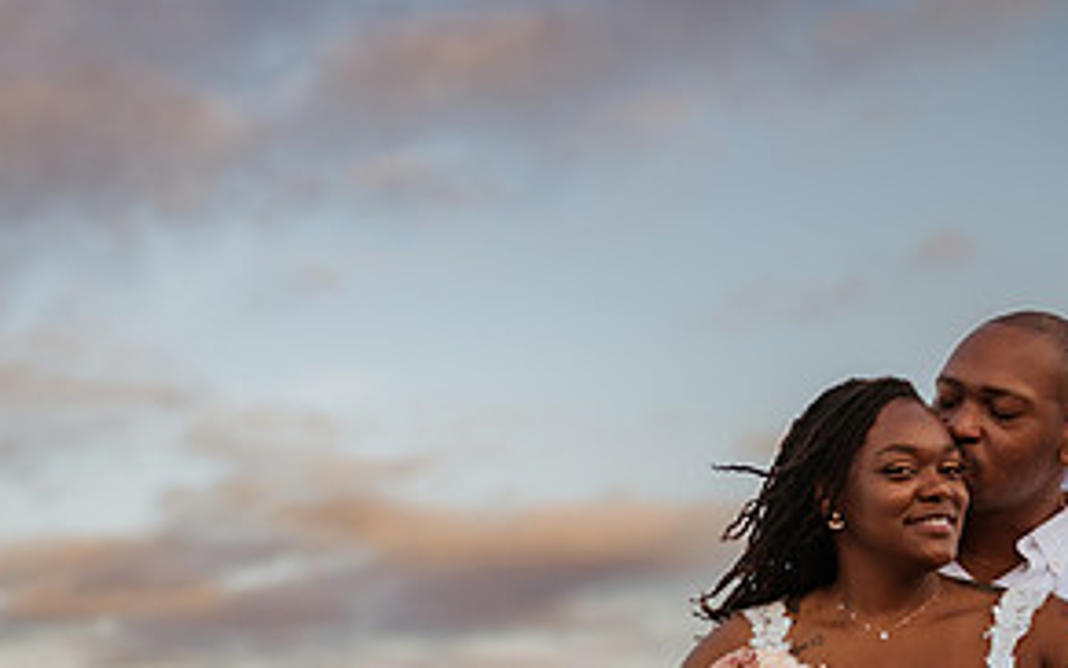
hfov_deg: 28.7
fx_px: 2067
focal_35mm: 71
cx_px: 338
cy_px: 642
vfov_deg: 18.0
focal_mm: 35
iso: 160
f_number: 1.4
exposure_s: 1/2500
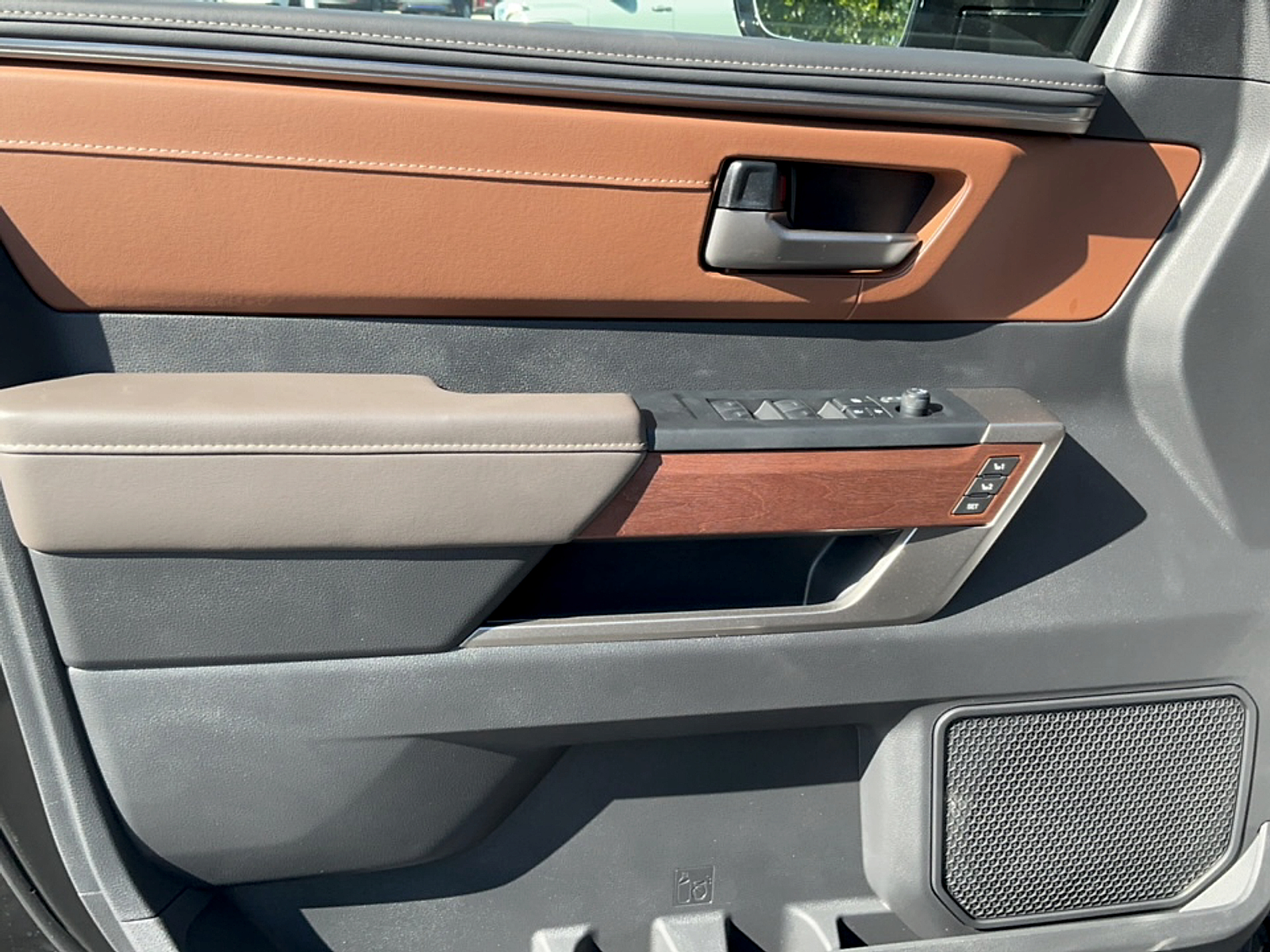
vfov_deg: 46.8
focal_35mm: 30
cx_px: 635
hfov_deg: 60.0
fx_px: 1101
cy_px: 476
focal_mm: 3
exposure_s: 1/270
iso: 25
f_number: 1.8
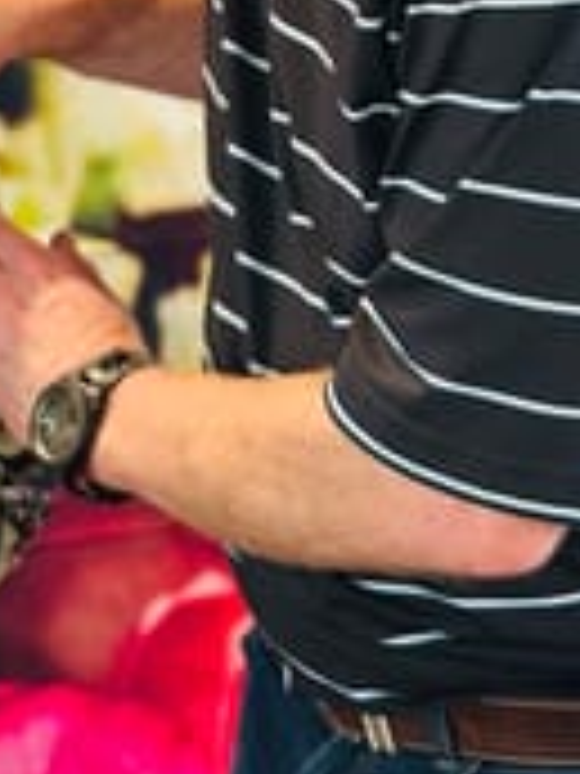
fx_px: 3329
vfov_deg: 12.7
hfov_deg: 9.6
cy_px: -290
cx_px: -310
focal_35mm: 149
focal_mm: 6.86
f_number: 1.78
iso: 250
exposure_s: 1/40
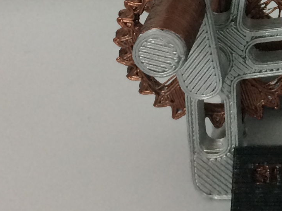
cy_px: -214
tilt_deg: -19.6
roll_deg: +1.9
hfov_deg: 14.2
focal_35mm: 130
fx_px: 1059
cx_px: 423
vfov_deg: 10.5
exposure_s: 1/30
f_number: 2.2
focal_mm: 4.15
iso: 80
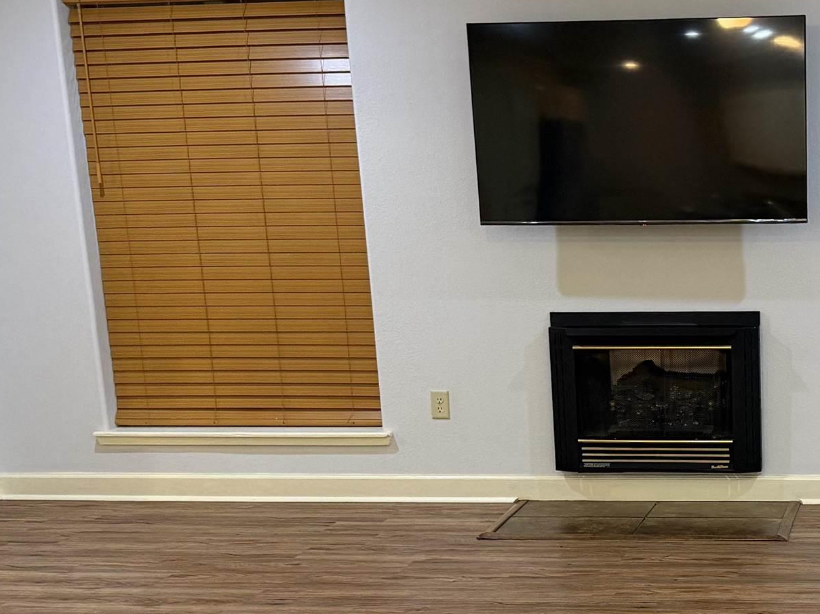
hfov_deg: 30.1
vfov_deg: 23.7
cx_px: 762
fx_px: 1445
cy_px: 468
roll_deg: +1.5
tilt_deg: -12.6
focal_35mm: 61
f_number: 1.78
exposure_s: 1/60
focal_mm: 6.76
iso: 320
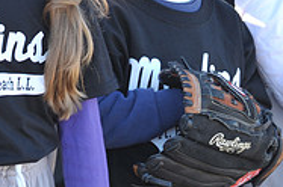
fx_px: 4873
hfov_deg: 3.3
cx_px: -88
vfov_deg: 2.2
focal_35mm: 621
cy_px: -75
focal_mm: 200
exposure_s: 1/160
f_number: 7.1
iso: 400
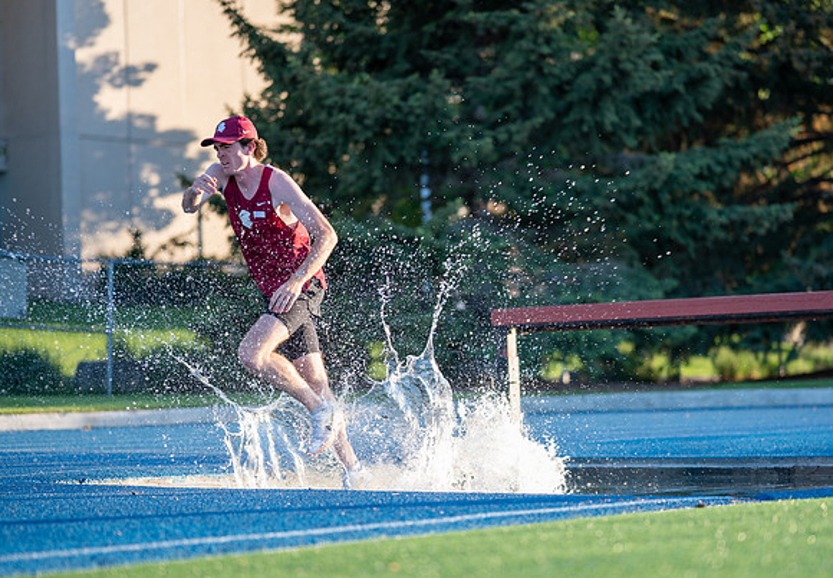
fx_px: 2348
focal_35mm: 100
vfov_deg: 14.0
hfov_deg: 20.1
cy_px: 326
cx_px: 498
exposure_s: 1/500
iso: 100
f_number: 1.8
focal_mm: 85
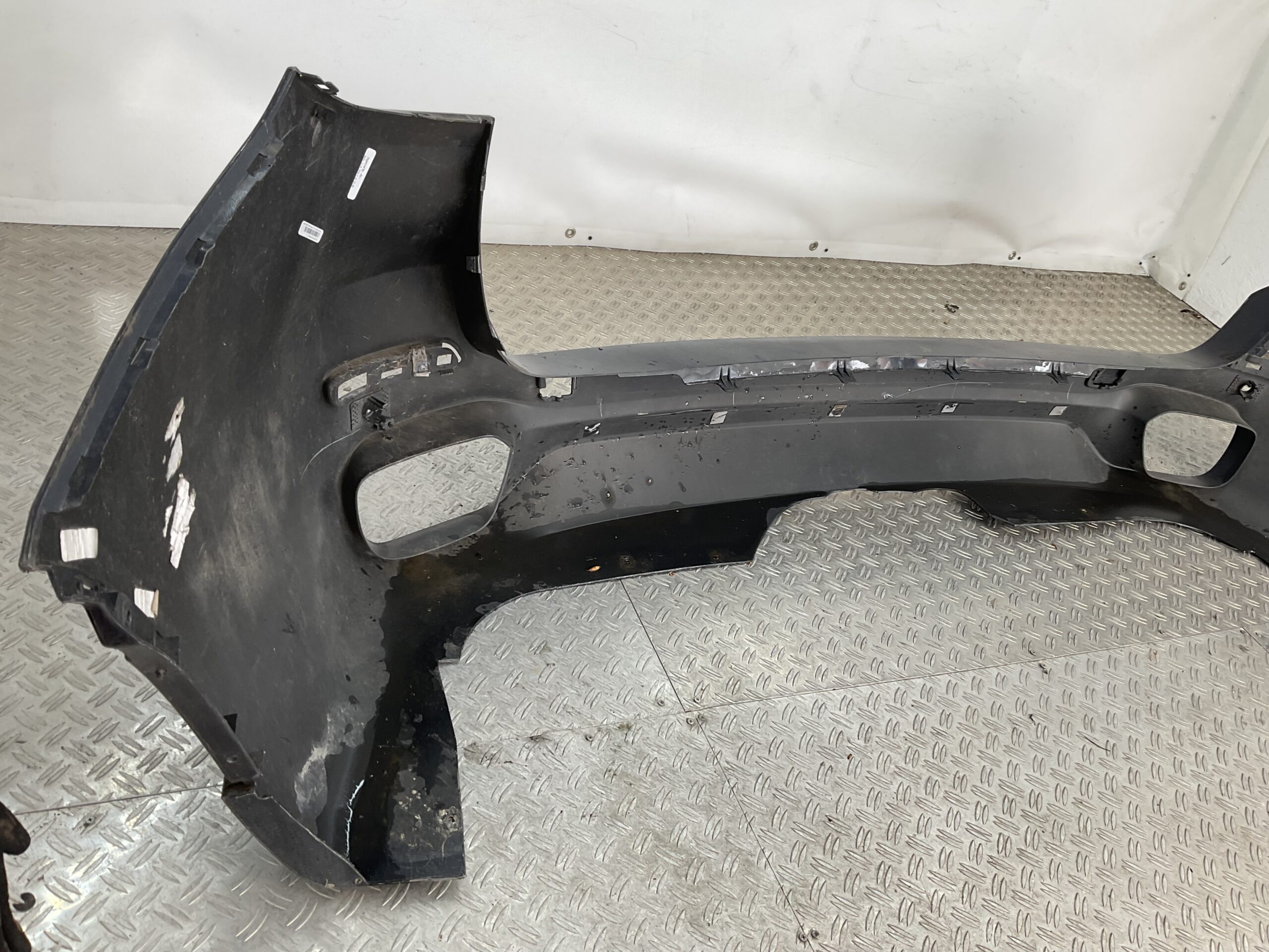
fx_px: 1063
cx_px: 634
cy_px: 476
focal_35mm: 29
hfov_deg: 61.7
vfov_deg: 48.2
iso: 16
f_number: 1.8
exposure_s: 1/120
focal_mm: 3
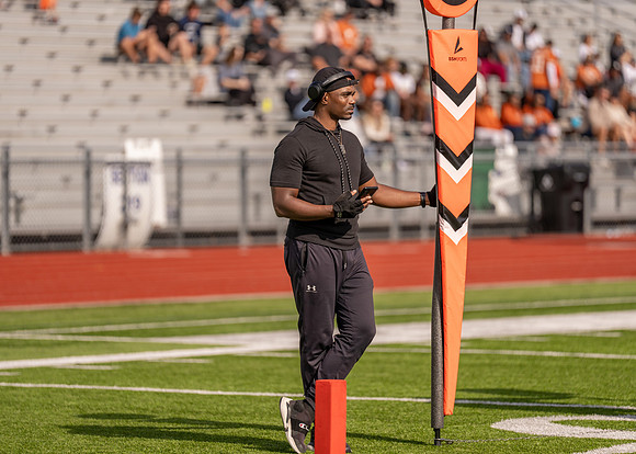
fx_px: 3785
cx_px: 318
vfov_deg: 6.9
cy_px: 227
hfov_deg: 9.6
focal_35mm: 210
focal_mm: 200
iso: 100
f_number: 2.8
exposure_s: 1/2500
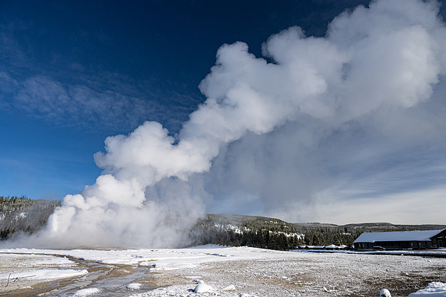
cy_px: 148
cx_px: 223
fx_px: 297
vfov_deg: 53.2
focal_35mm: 24
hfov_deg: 73.7
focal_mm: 24
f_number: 11
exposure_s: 1/125
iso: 280
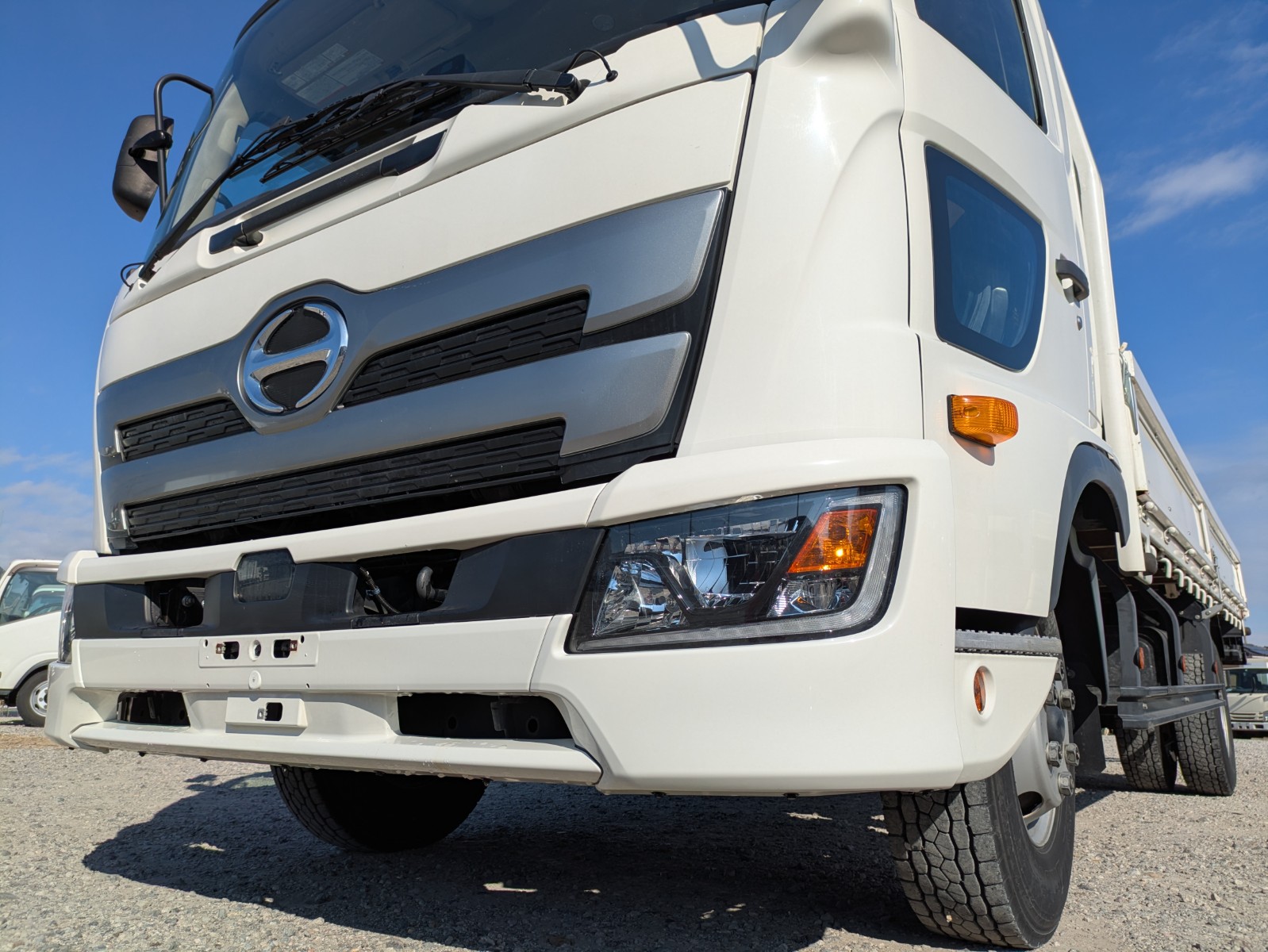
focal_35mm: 25
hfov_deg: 69.4
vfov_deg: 54.9
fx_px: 916
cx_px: 634
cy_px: 476
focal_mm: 5.43
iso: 47
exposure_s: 1/3745
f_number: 1.89
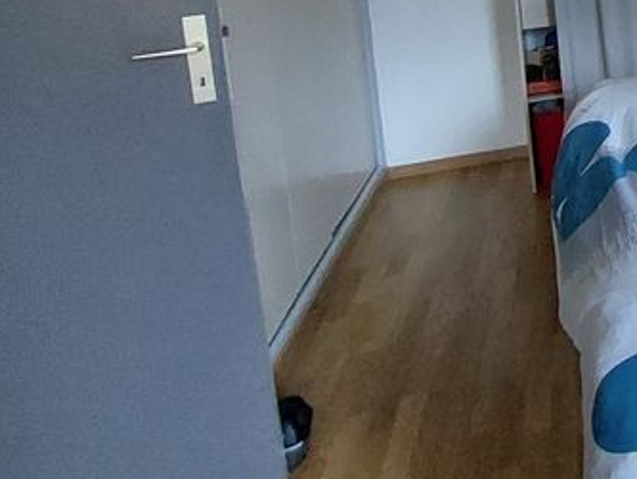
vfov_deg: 31.9
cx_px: 798
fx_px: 718
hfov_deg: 35.4
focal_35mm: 39
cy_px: -67
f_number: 2.2
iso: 640
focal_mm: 1.74
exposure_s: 1/25
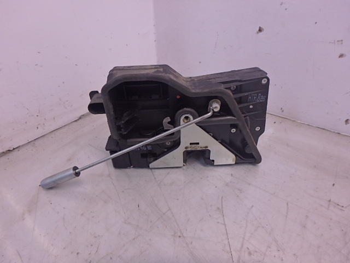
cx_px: 175
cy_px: 132
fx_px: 212
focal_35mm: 21
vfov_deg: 63.4
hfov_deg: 79.0
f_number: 3.5
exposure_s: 1/50
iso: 200
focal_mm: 3.7
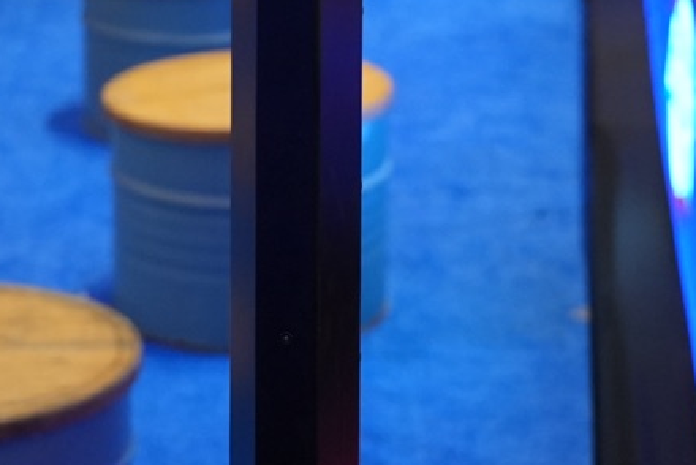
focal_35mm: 139
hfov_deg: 14.7
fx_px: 2689
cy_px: -384
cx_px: 381
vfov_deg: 9.4
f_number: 2.8
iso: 1600
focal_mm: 34
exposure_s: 1/200
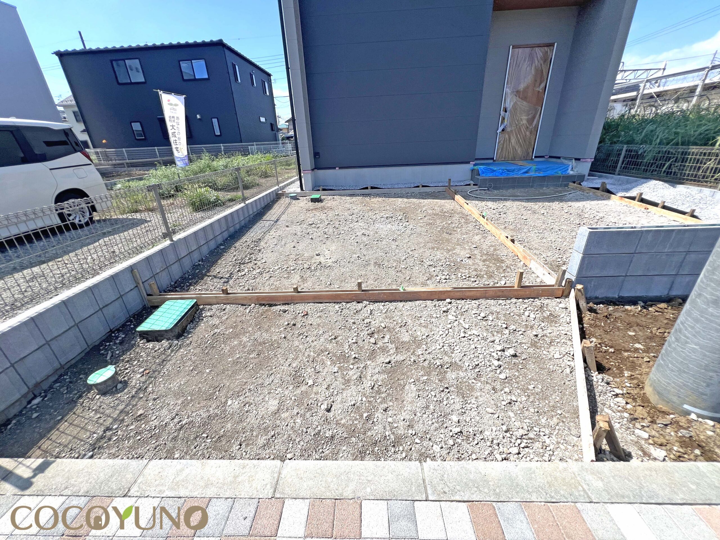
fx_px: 270
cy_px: 270
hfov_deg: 106.2
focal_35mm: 13
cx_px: 360
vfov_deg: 89.9
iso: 32
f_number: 1.8
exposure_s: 1/1263
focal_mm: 1.57
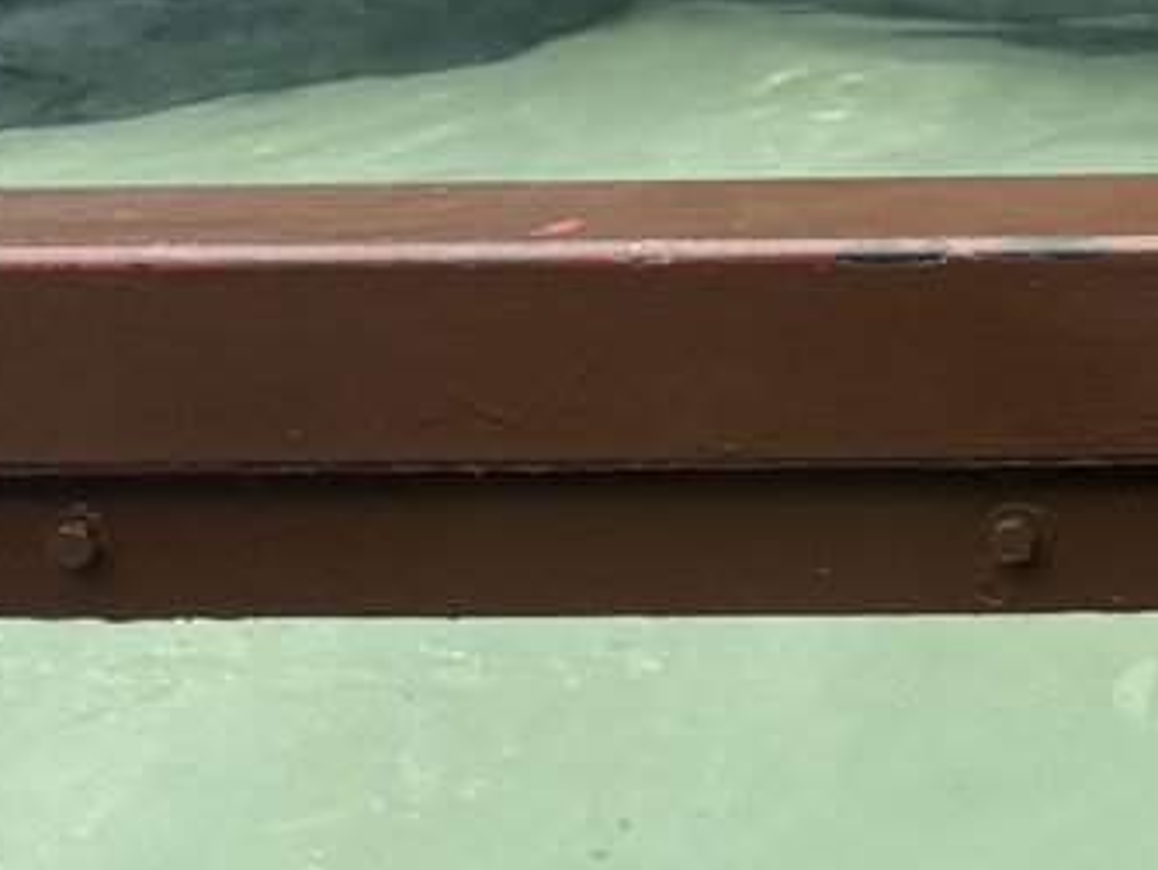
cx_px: 2666
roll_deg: +3.6
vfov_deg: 7.4
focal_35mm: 199
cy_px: -236
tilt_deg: -11.9
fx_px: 6662
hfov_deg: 9.1
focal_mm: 5.96
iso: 50
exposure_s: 1/1311
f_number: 1.6
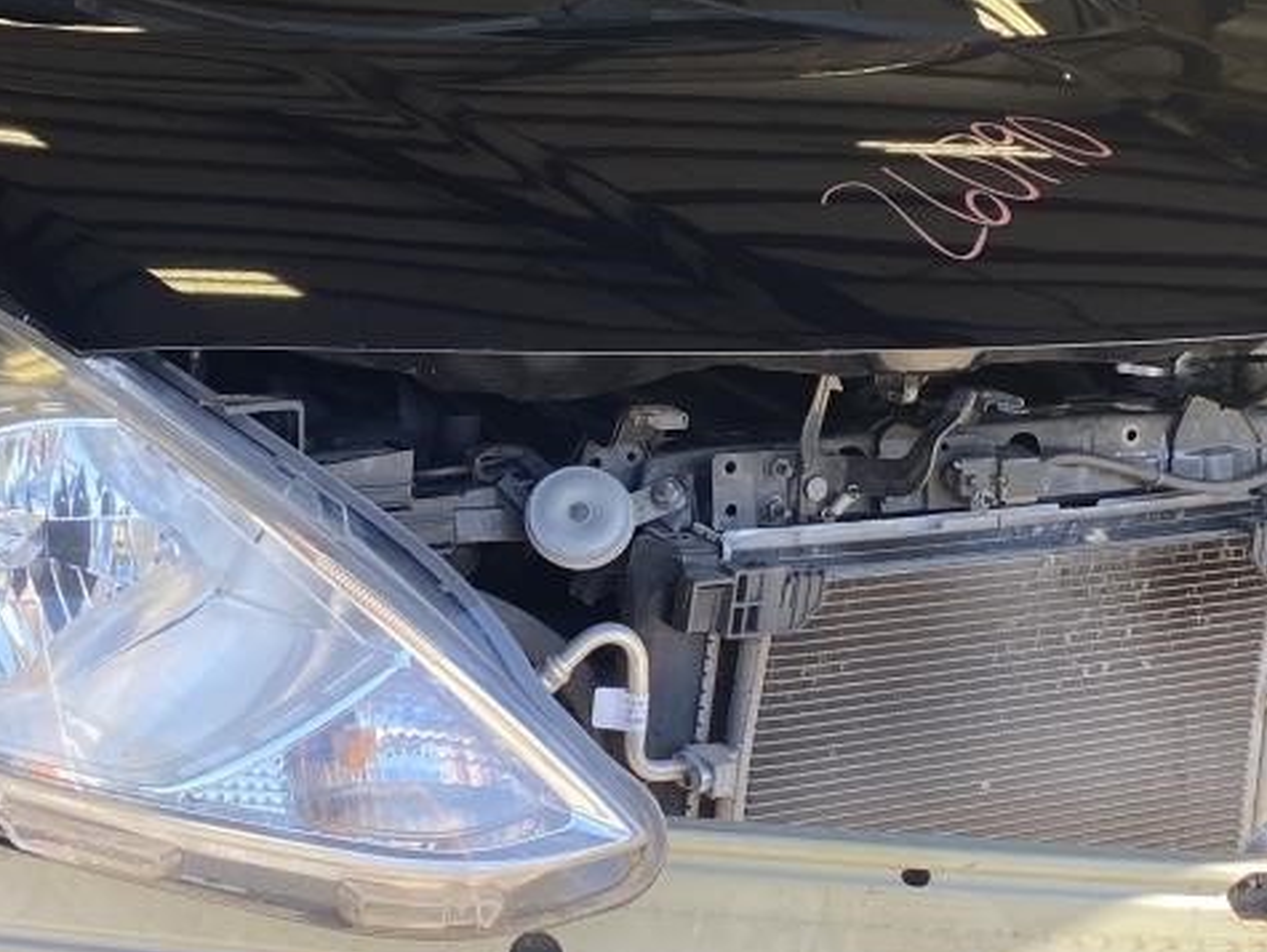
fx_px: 2564
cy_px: 395
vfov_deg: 21.0
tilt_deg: -9.1
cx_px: 544
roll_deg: -1.0
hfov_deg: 27.7
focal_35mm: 70
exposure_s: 1/185
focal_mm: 4.25
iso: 32
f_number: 1.8
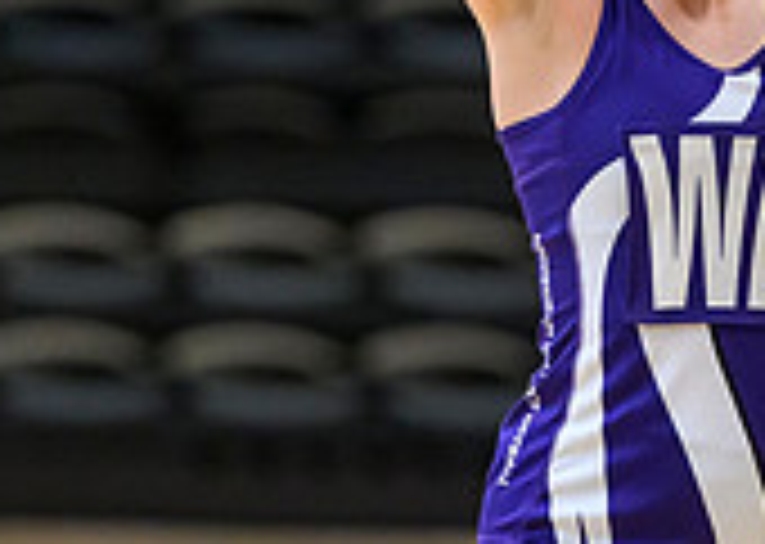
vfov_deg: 1.5
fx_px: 20854
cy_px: 233
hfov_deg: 2.1
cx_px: 723
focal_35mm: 961
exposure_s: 1/1250
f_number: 2.8
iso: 5000
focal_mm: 200
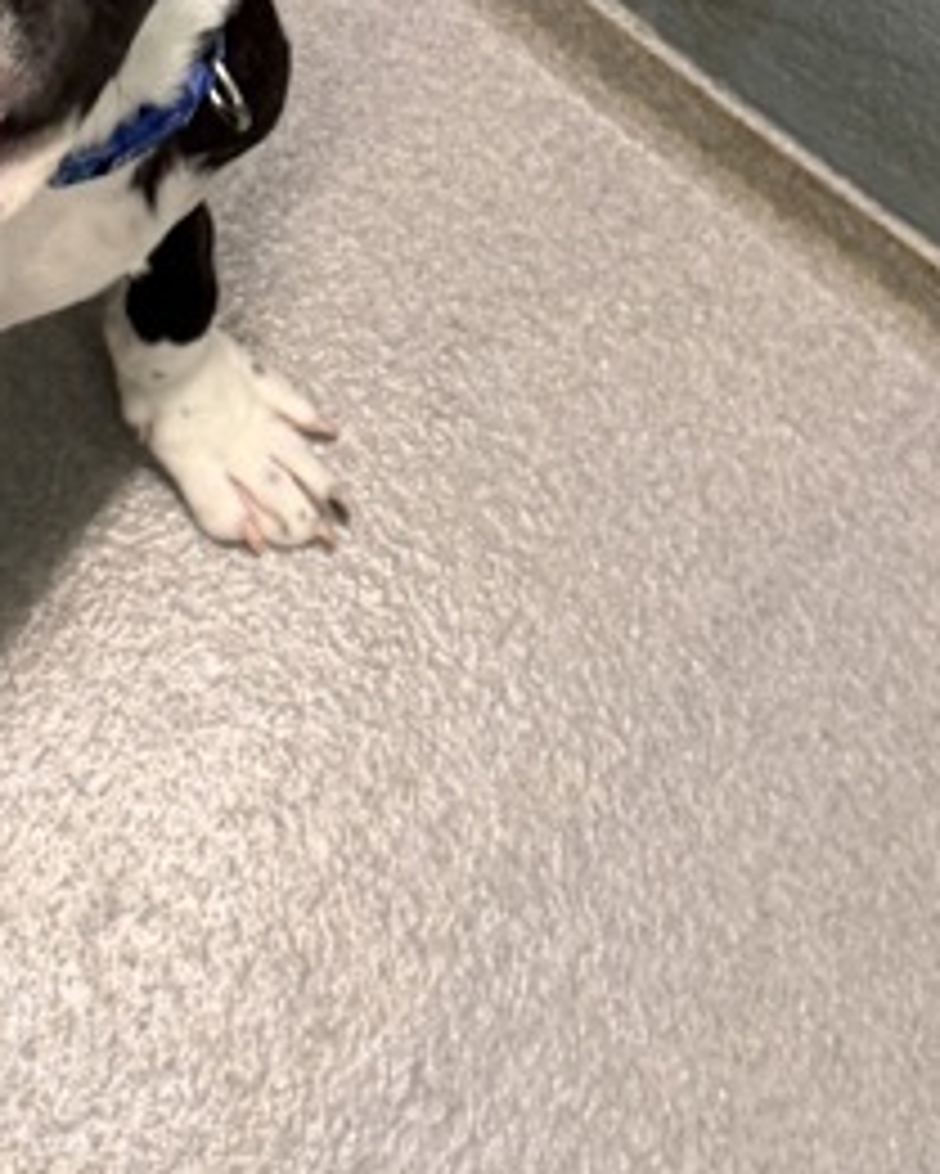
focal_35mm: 92
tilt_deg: -64.8
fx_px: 3197
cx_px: 337
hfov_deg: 16.7
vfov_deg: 20.1
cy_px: -13
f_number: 1.78
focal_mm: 6.76
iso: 200
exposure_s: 1/60
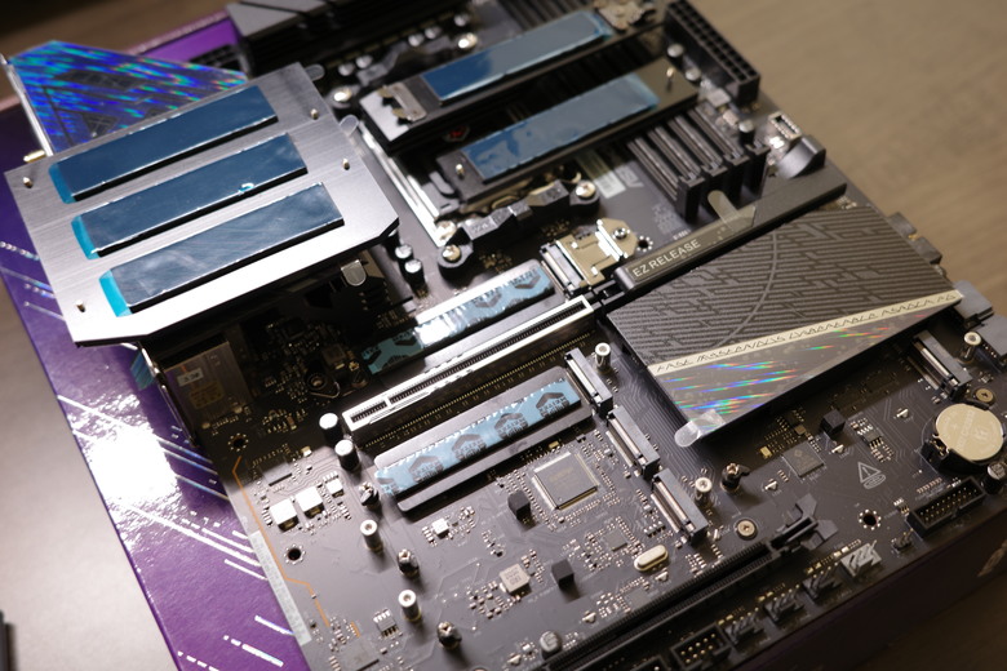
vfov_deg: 33.4
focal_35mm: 40
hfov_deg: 48.5
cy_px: 336
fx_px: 1119
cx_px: 504
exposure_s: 1/6
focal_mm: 26
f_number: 2.8
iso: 100
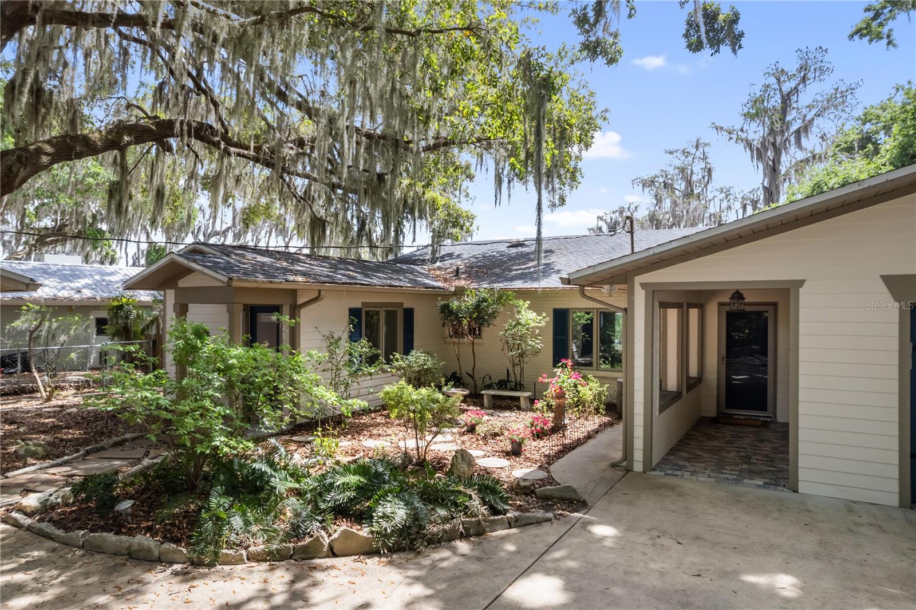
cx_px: 458
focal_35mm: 22
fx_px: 559
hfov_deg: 78.6
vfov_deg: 57.2
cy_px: 305
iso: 100
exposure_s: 1/730
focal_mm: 8.38
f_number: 2.8
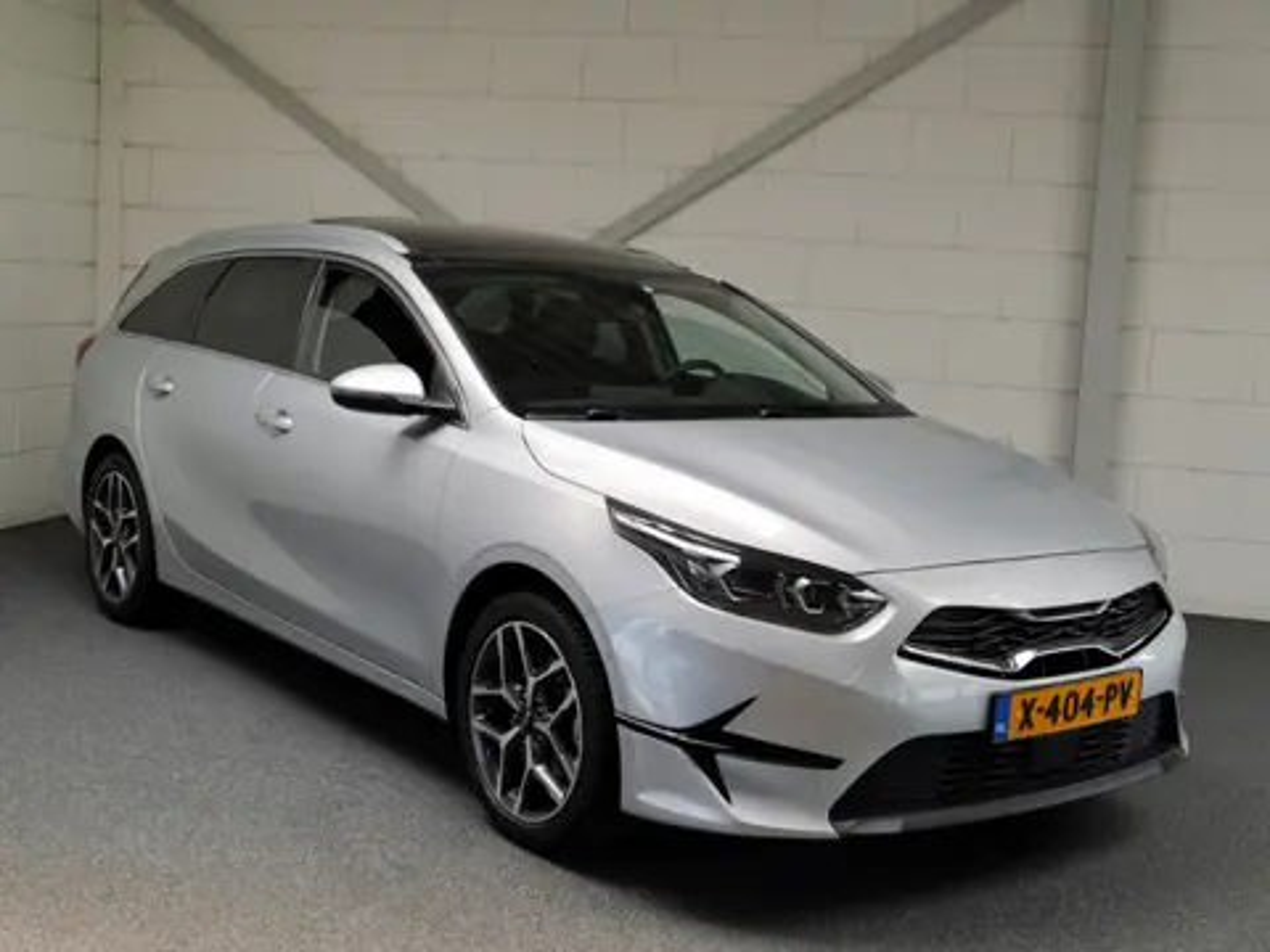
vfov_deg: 31.5
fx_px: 1688
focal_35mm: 46
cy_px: 476
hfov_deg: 41.2
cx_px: 635
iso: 100
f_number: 3.2
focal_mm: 20.8
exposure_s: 1/125
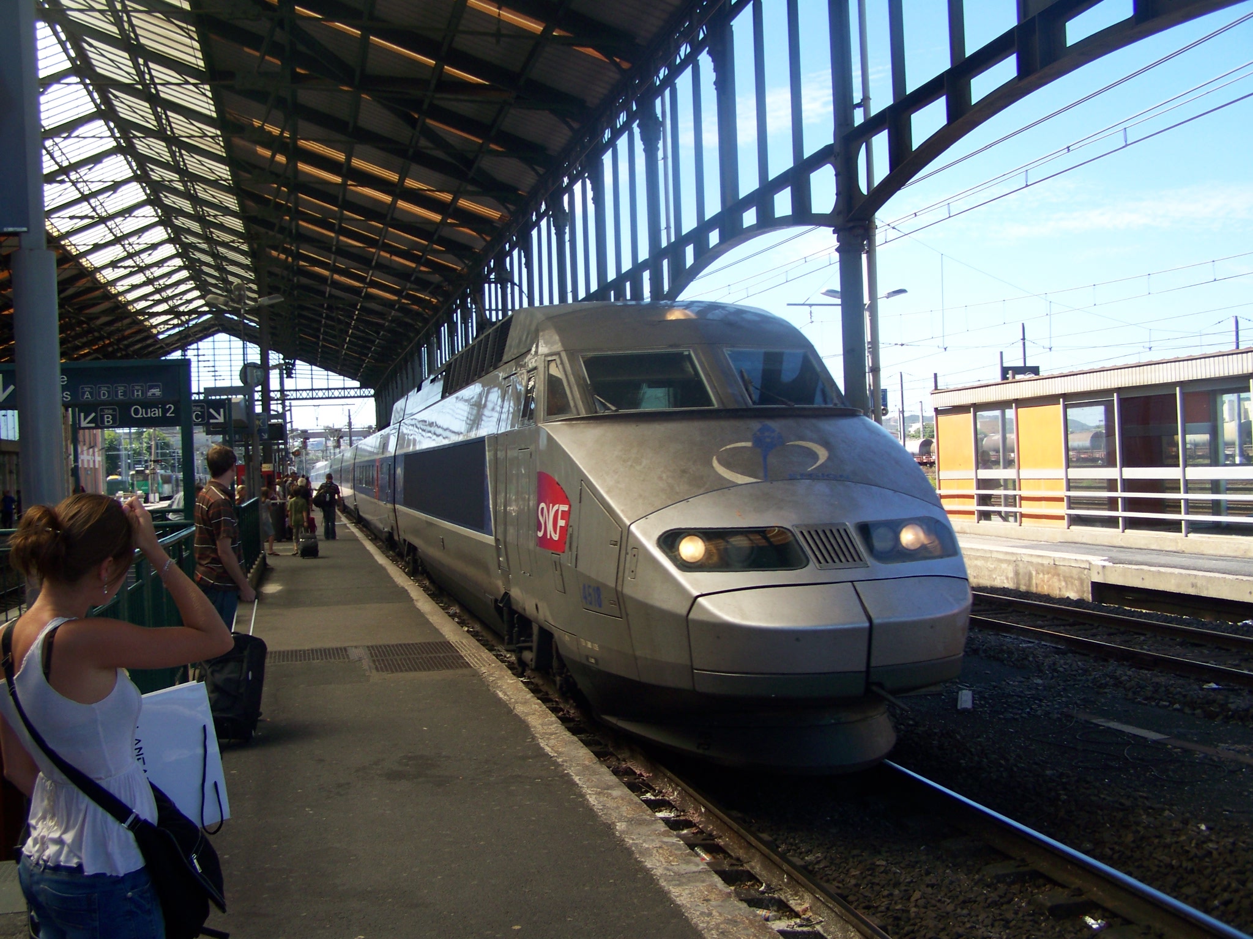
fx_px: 1375
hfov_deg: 49.0
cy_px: 470
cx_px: 626
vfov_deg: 37.7
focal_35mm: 38
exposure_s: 1/320
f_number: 2.8
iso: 64
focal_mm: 6.3
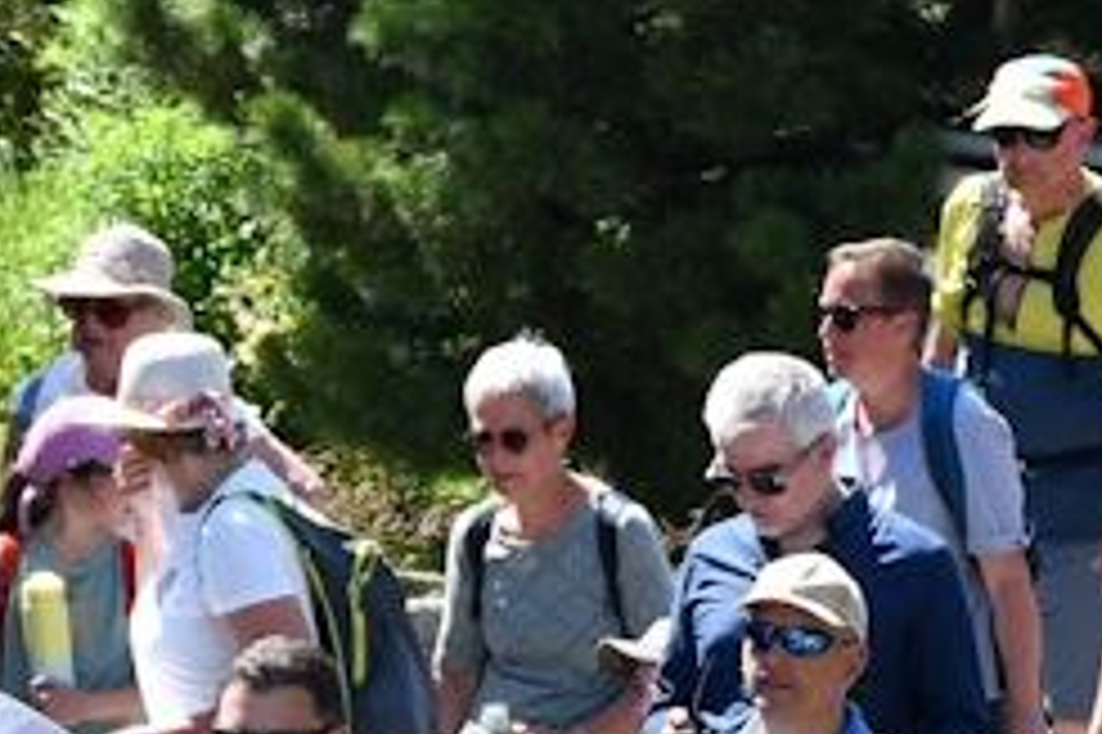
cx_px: 162
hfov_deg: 4.4
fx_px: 14194
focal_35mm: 464
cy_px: 1169
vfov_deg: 2.9
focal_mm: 95
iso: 180
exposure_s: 1/250
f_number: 8
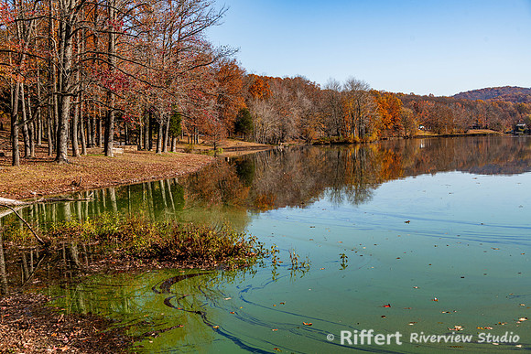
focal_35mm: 48
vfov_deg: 28.1
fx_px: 708
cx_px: 266
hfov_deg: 41.1
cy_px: 177
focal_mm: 48
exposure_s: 1/160
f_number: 8
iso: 64
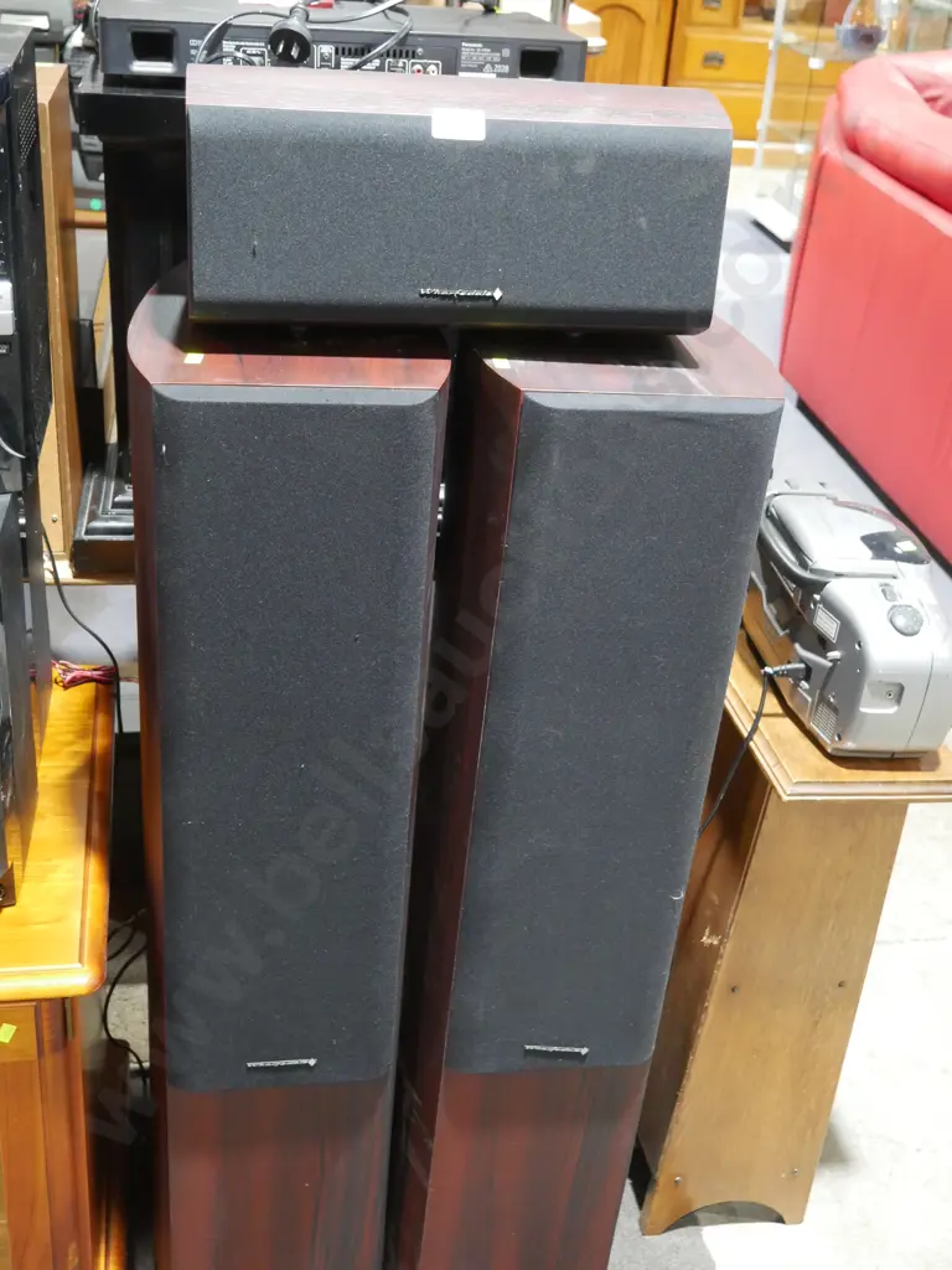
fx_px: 1467
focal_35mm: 40
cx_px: 476
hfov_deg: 36.0
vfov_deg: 46.8
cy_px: 635
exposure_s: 1/60
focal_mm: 20
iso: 2500
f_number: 4.5
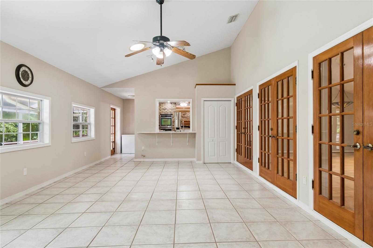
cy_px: 124
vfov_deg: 64.5
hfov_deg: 86.9
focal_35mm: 19
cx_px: 186
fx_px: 197
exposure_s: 1/8
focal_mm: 13
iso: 100
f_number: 7.1
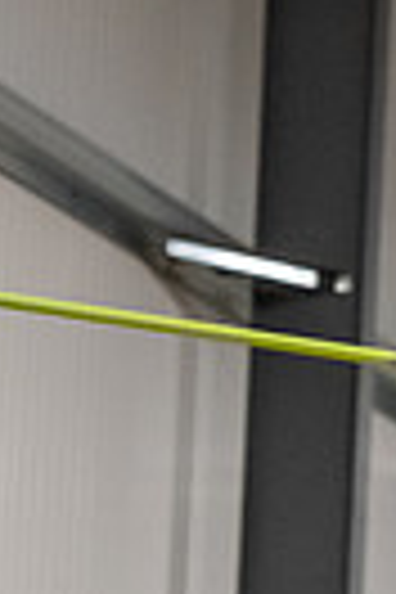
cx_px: 765
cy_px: 488
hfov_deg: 2.6
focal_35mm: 528
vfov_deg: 3.9
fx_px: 8711
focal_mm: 120
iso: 6400
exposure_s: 1/1000
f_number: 2.8
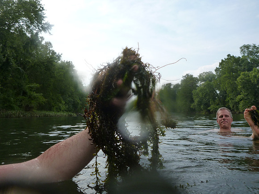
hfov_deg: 63.4
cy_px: 97
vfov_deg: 49.7
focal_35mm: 28
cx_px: 130
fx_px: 209
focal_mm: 4.9
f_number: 3.3
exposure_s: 1/800
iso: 160
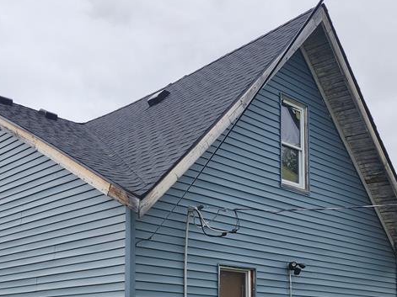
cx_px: 156
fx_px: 573
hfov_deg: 38.0
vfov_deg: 27.6
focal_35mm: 50
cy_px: 291
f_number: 1.8
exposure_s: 1/577
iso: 12
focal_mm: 6.4
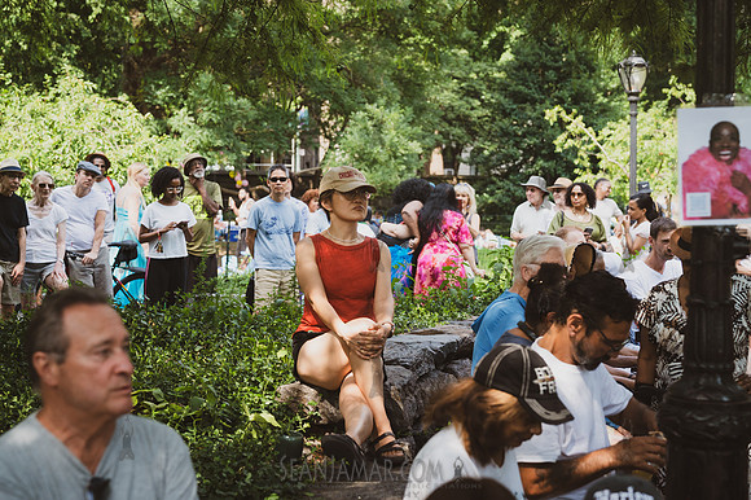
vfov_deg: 21.6
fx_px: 1310
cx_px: 362
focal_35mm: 63
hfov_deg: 32.0
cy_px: 249
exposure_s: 1/1000
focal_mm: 59
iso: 640
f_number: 4
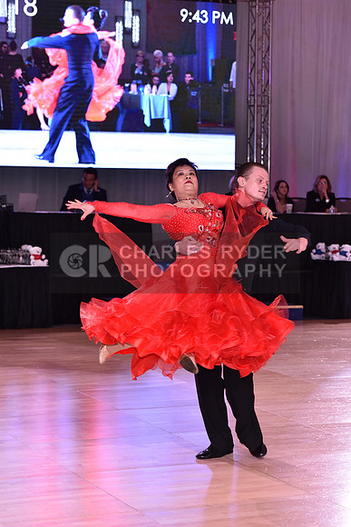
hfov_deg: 14.0
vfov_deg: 20.8
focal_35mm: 98
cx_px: 176
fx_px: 1432
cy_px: 264
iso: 1600
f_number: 4.5
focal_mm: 98
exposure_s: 1/250
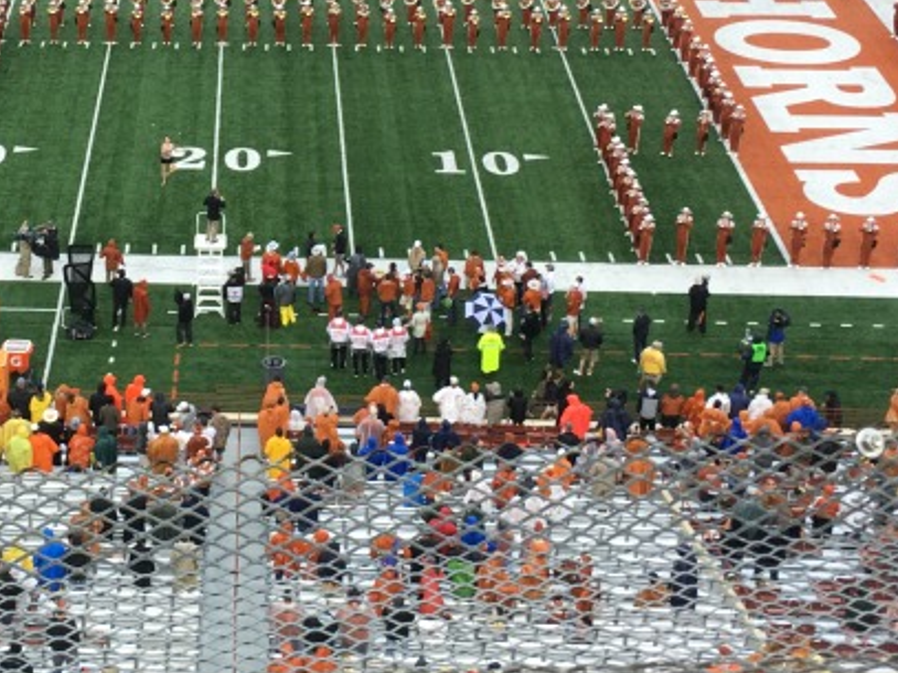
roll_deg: +0.8
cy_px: 93
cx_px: 170
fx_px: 1893
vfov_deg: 19.8
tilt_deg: -22.9
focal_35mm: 73
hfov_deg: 26.2
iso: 40
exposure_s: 1/120
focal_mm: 4.15
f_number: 2.2
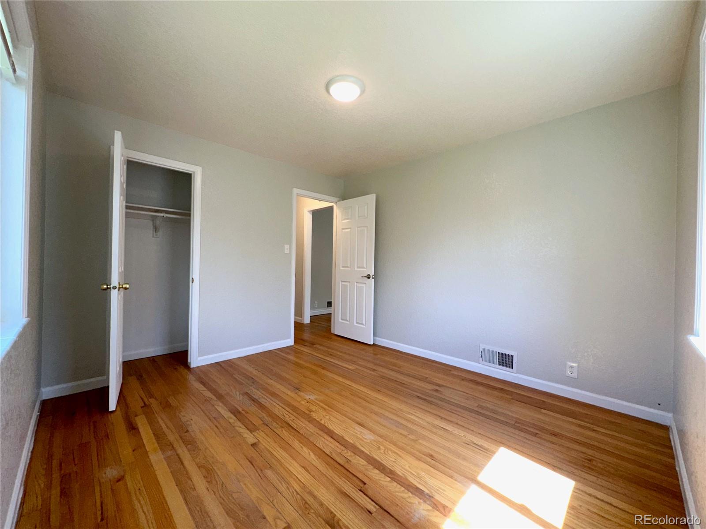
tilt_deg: -0.6
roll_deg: -1.3
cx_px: 353
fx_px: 286
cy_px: 264
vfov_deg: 85.7
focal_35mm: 14
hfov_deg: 102.1
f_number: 2.2
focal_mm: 2.22
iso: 64
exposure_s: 1/122
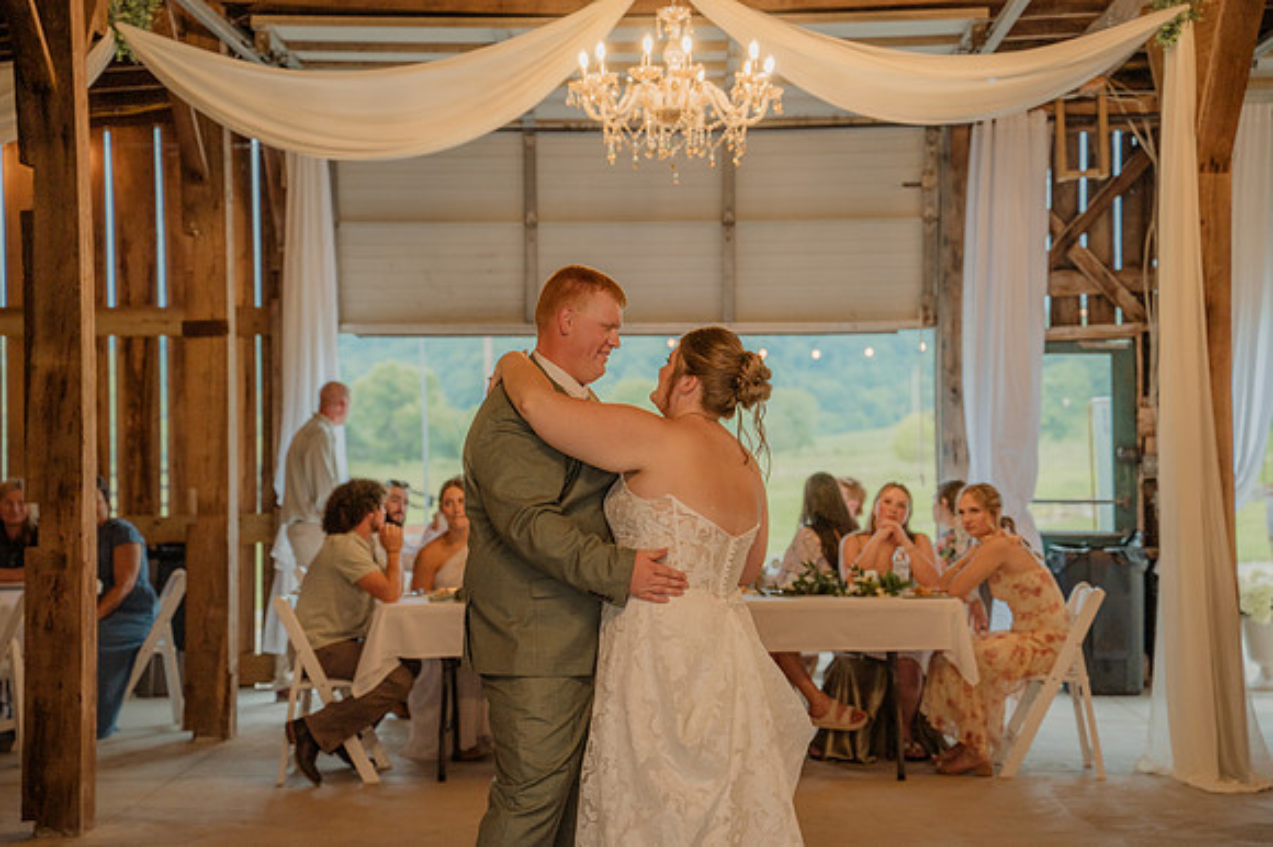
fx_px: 2474
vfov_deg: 19.4
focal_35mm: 70
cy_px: 424
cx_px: 636
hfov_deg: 28.9
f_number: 3.5
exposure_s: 1/200
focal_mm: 70
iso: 320
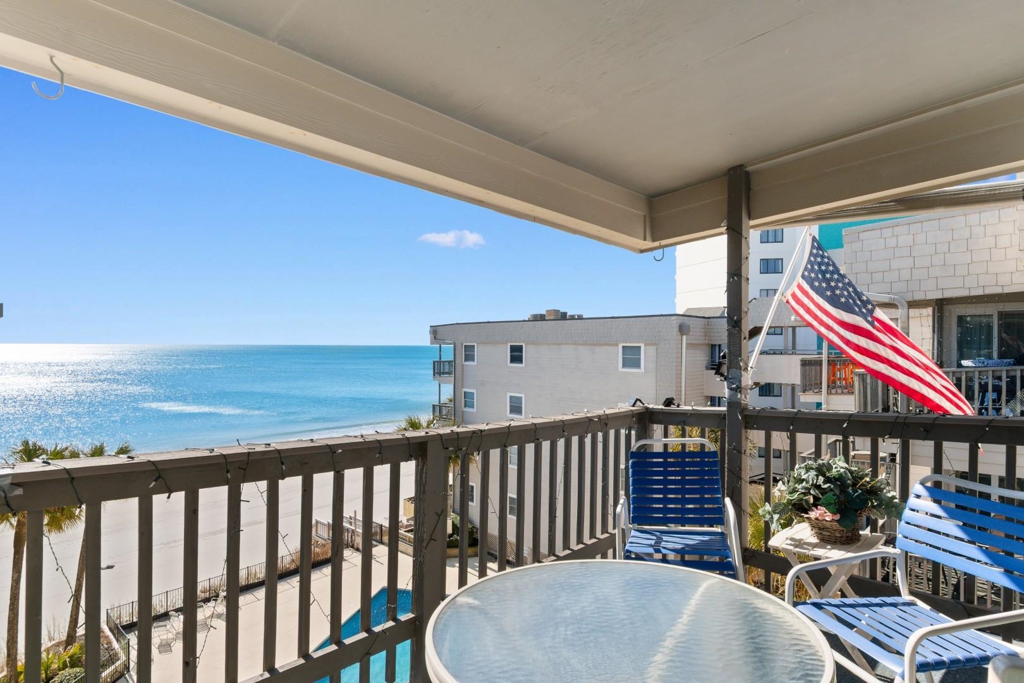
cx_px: 512
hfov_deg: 86.9
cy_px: 342
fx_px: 540
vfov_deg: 64.6
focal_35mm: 19
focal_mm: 13
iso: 100
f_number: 7.1
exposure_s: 1/200
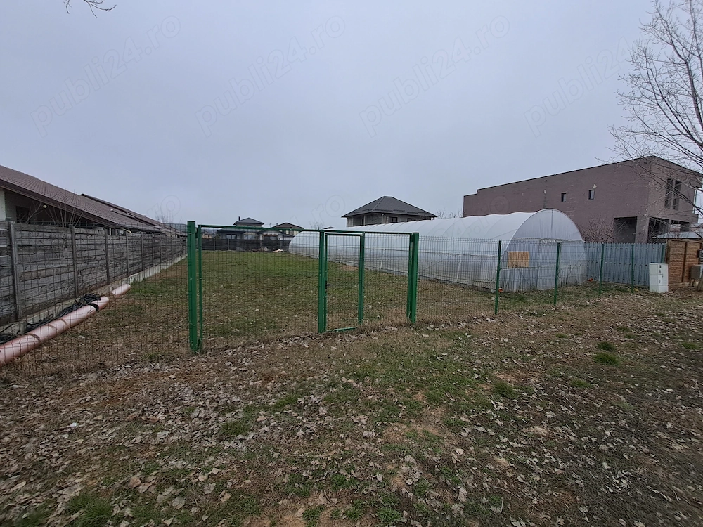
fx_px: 264
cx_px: 352
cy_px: 264
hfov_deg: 106.2
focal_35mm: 13
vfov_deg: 89.9
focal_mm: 1.42
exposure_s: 1/950
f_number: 2.2
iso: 40
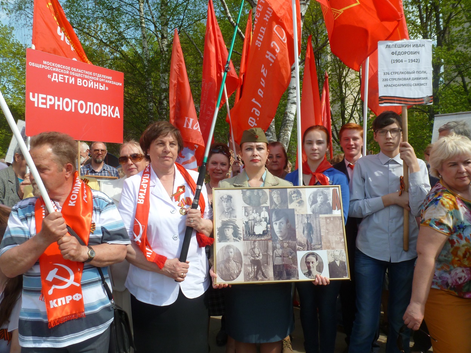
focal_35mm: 25
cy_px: 172
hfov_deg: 69.4
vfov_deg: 54.9
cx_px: 233
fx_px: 340
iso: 100
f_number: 4
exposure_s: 1/500
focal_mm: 4.3
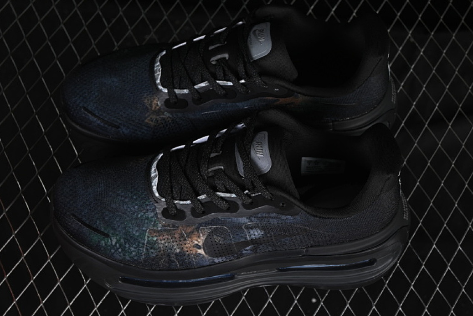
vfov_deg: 17.5
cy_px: 153
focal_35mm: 78
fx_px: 1025
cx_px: 233
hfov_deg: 26.0
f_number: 6.3
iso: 160
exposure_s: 1/50
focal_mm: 50
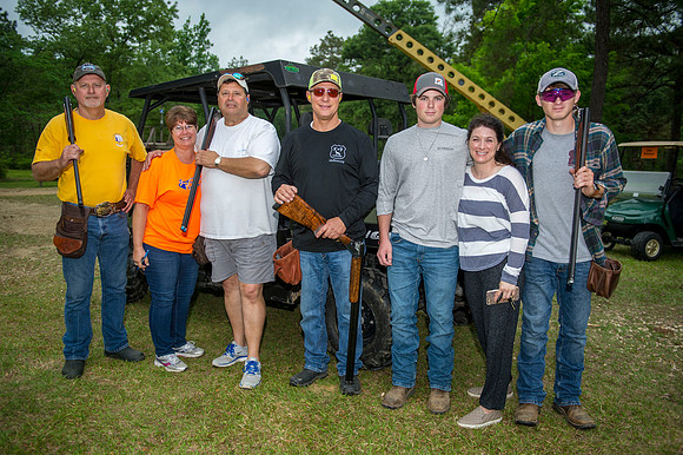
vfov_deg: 42.3
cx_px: 342
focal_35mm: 31
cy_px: 228
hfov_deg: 60.3
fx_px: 588
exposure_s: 1/100
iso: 640
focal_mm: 31
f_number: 3.2
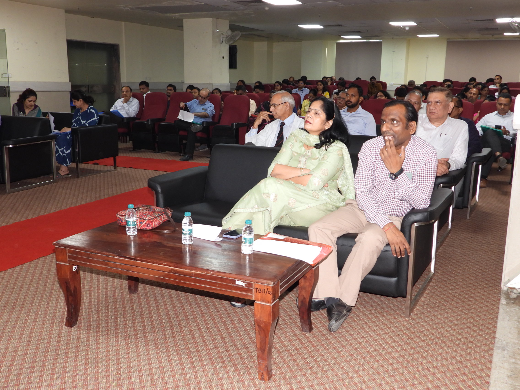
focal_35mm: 35
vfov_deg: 40.7
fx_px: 526
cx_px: 260
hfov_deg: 52.6
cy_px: 195
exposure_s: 1/30
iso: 200
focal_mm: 6.3
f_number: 3.2
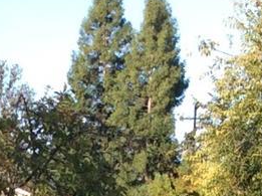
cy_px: 436
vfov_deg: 7.6
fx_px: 1391
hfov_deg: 10.6
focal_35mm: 184
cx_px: -46
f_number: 2.4
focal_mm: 3.3
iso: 32
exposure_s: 1/497
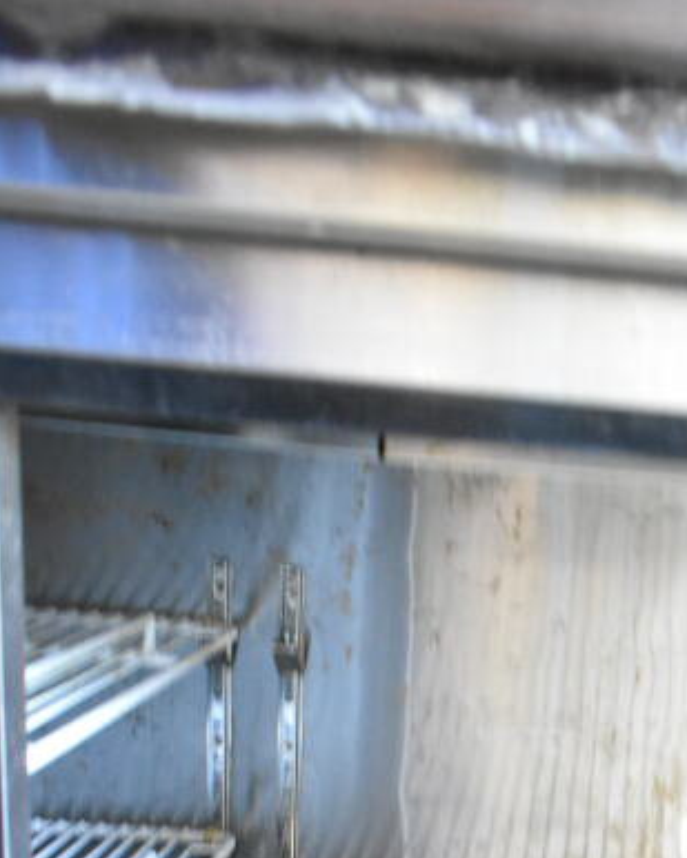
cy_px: 902
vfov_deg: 29.0
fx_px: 1524
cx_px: 674
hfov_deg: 24.3
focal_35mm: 60
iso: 4000
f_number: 3.5
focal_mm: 18
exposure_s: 1/30
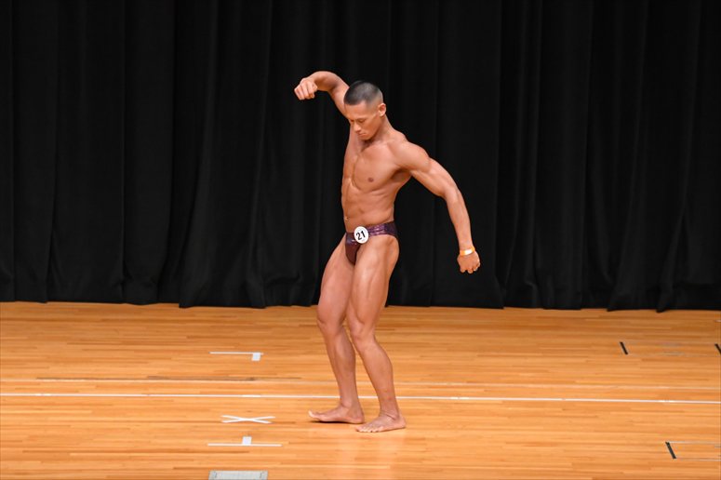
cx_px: 360
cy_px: 240
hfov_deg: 8.6
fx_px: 4804
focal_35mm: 240
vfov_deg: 5.7
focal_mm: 160
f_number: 5.6
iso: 4000
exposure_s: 1/400
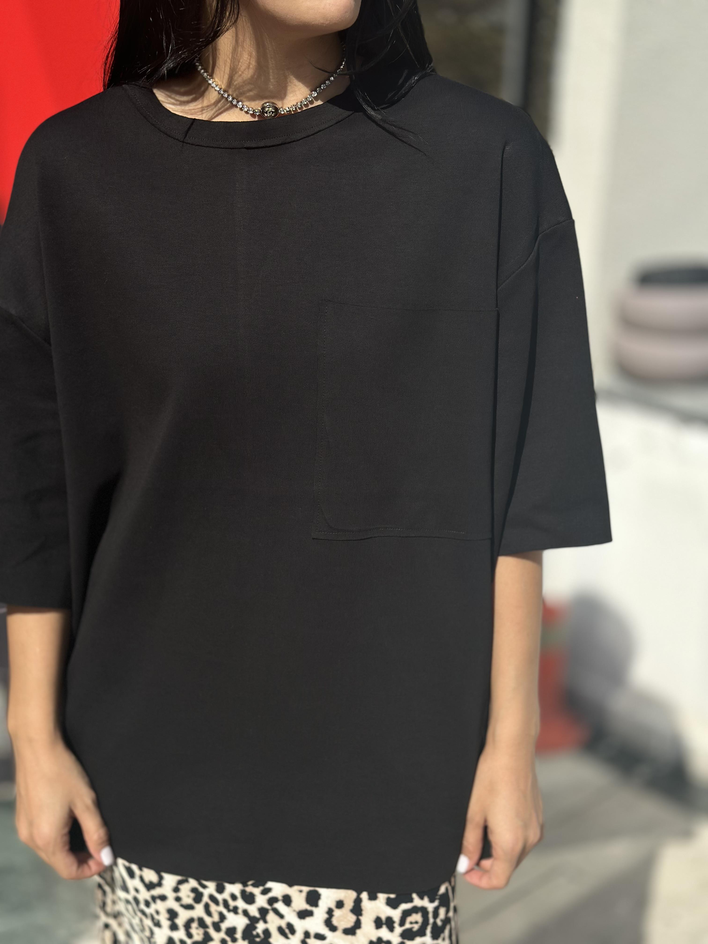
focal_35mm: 48
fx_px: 1309
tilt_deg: -20.1
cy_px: 472
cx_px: 354
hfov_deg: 30.3
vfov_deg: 39.7
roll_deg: -2.4
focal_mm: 6.86
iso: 100
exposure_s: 1/4184
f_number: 1.78
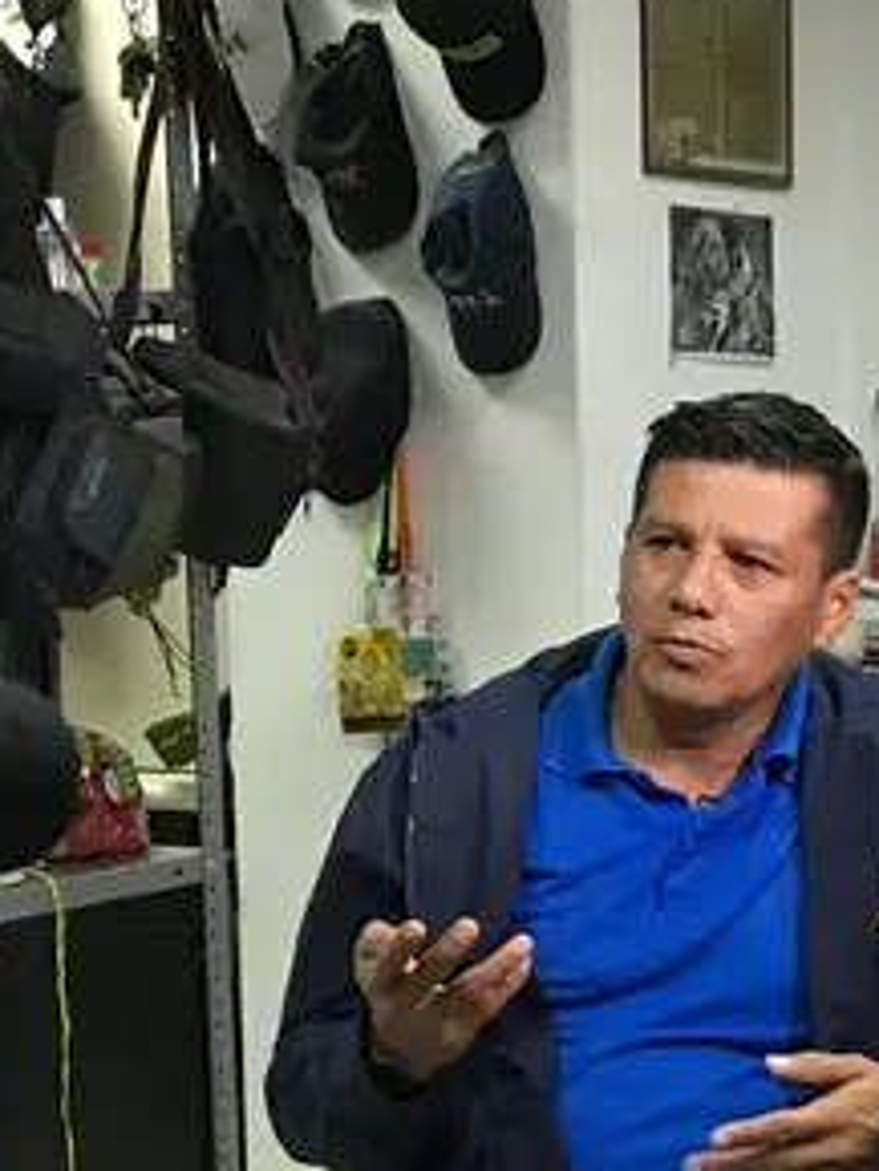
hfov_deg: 15.9
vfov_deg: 20.9
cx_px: 602
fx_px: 3146
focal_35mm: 93
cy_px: 861
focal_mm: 4.15
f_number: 2.2
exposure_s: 1/15
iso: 80
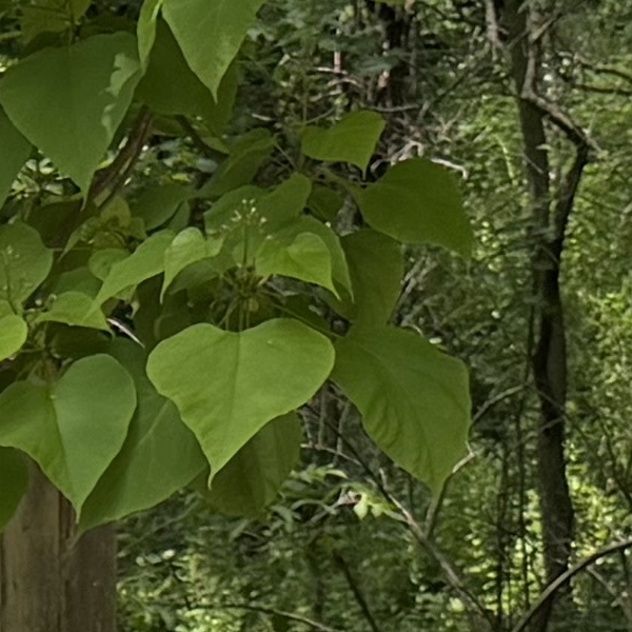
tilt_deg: -13.6
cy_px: 1466
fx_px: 4173
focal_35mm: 202
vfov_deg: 8.1
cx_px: -595
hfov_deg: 8.3
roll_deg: +1.8
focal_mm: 6.76
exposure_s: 1/1653
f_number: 1.78
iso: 100
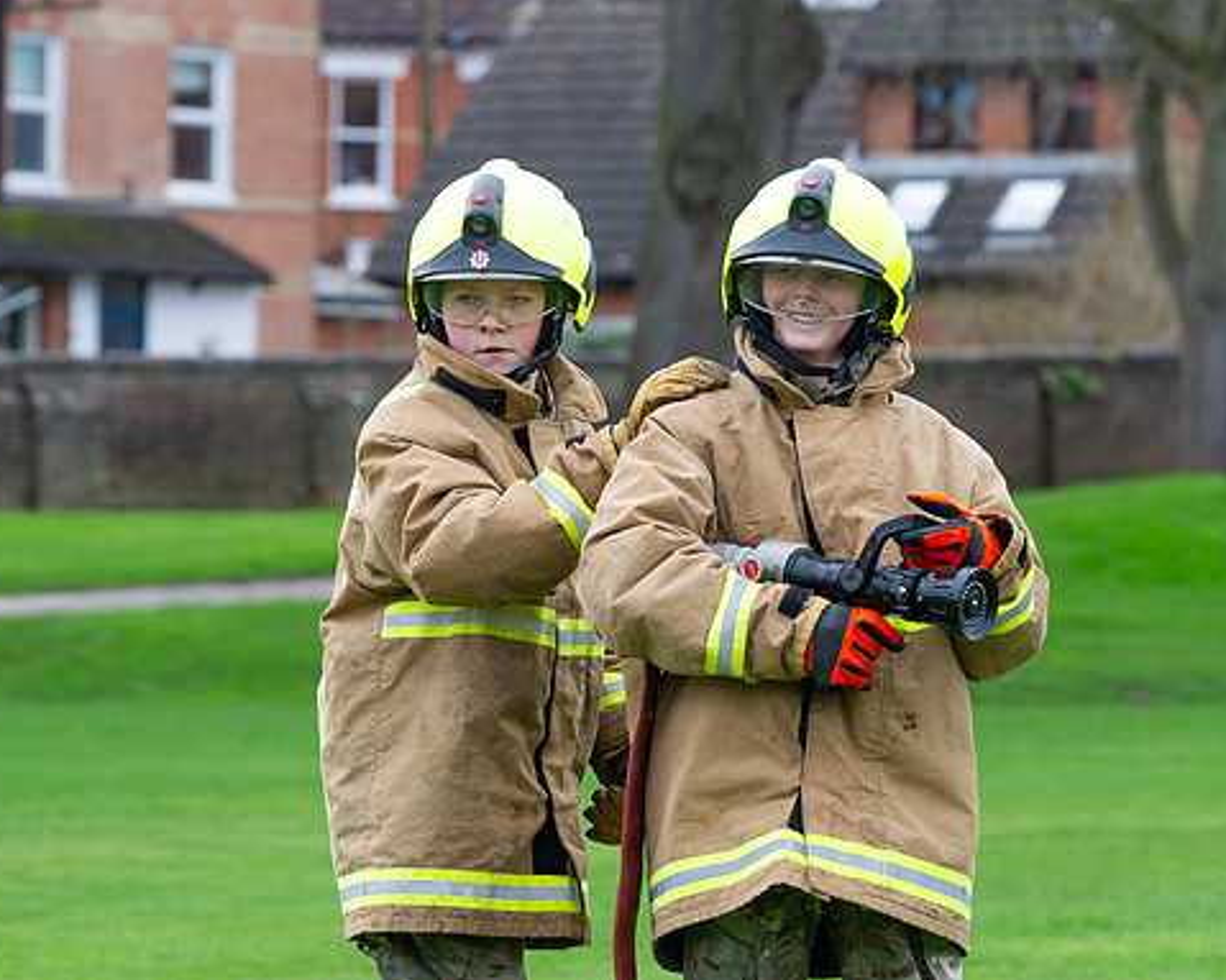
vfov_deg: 5.2
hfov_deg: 6.6
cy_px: 504
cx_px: 606
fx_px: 10702
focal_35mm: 295
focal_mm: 195
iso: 720
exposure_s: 1/250
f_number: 7.1
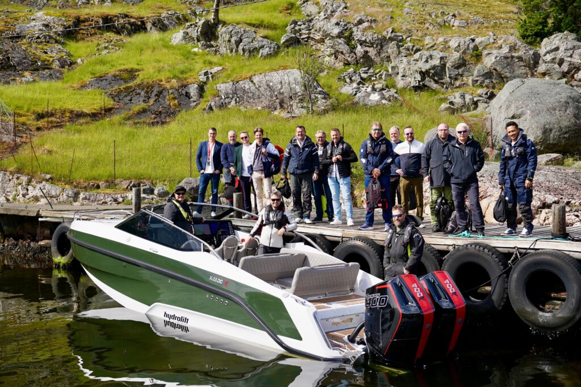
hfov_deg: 40.3
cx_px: 290
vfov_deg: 27.5
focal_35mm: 49
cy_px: 194
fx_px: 791
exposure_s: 1/800
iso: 100
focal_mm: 49
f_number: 4.5
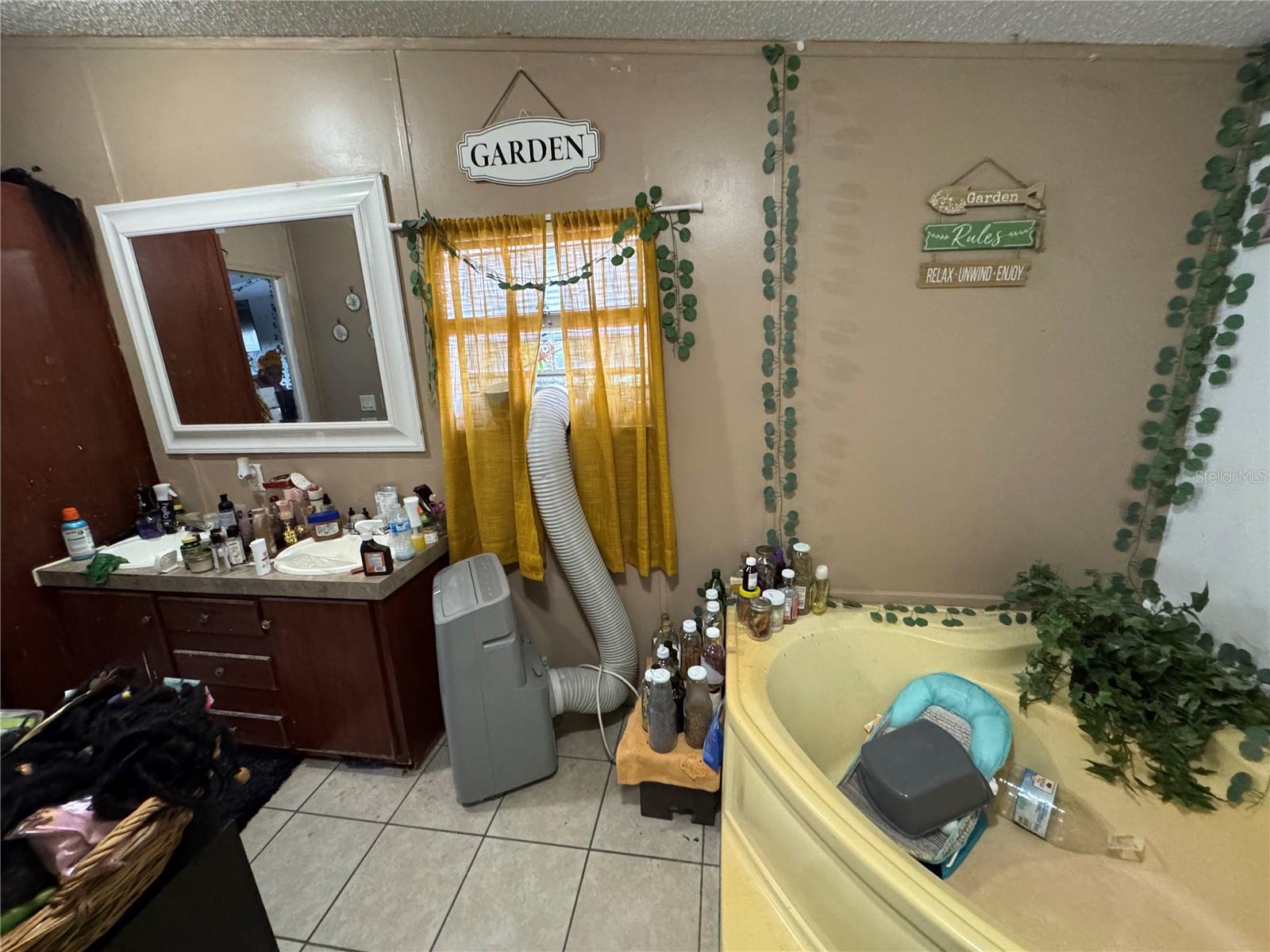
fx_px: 514
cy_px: 476
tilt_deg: -12.5
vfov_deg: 85.7
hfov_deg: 102.1
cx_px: 635
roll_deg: +2.3
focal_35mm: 14
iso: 640
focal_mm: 2.22
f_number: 2.2
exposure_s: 1/60
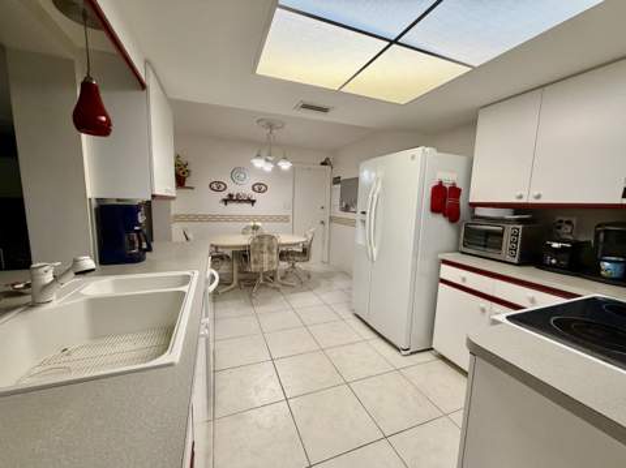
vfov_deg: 85.6
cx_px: 313
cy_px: 234
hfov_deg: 102.1
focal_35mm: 14
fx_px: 253
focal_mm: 2.22
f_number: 2.2
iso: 250
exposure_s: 1/120
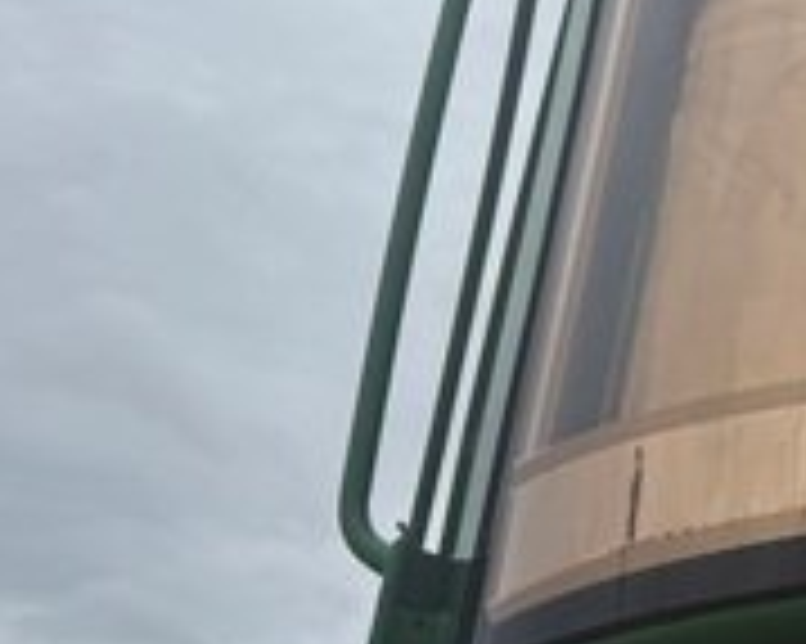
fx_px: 2027
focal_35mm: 85
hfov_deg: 19.4
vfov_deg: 17.6
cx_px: 1234
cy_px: -5
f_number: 1.78
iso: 80
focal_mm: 6.76
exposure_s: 1/1855
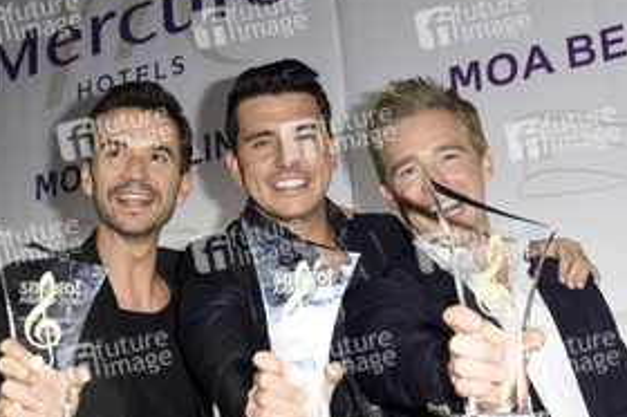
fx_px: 1009
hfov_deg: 34.5
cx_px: 279
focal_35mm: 58
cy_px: 303
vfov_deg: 23.1
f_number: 5.6
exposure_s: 1/160
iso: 800
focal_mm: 36
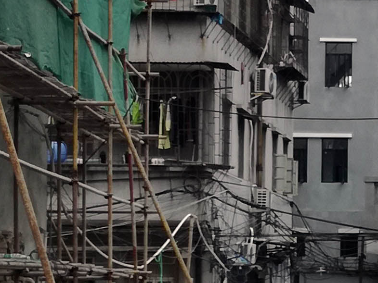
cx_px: 423
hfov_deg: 12.2
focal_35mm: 159
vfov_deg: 9.3
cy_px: 239
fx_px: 1737
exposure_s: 1/118
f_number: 2
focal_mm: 3.79
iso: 50
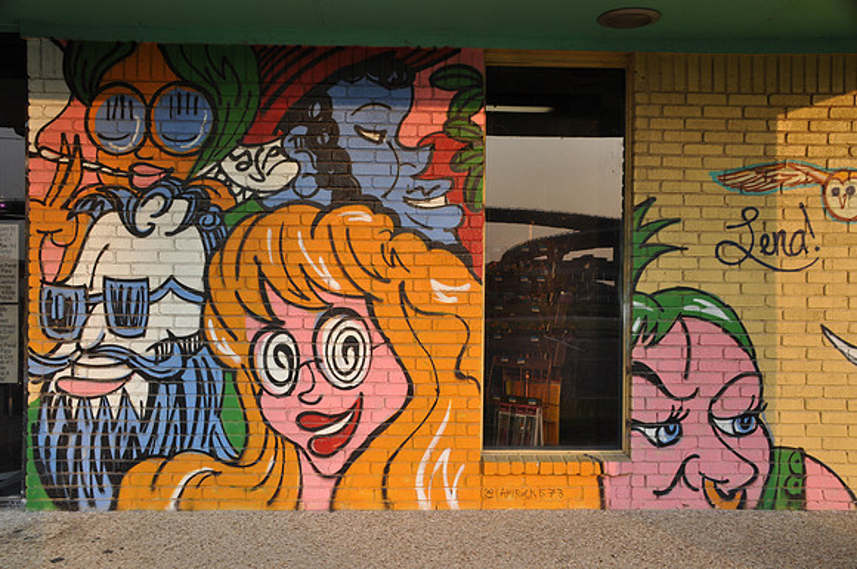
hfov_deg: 57.3
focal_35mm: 33
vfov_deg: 39.9
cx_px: 428
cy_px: 284
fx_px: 784
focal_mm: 22
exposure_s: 1/80
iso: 200
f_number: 9
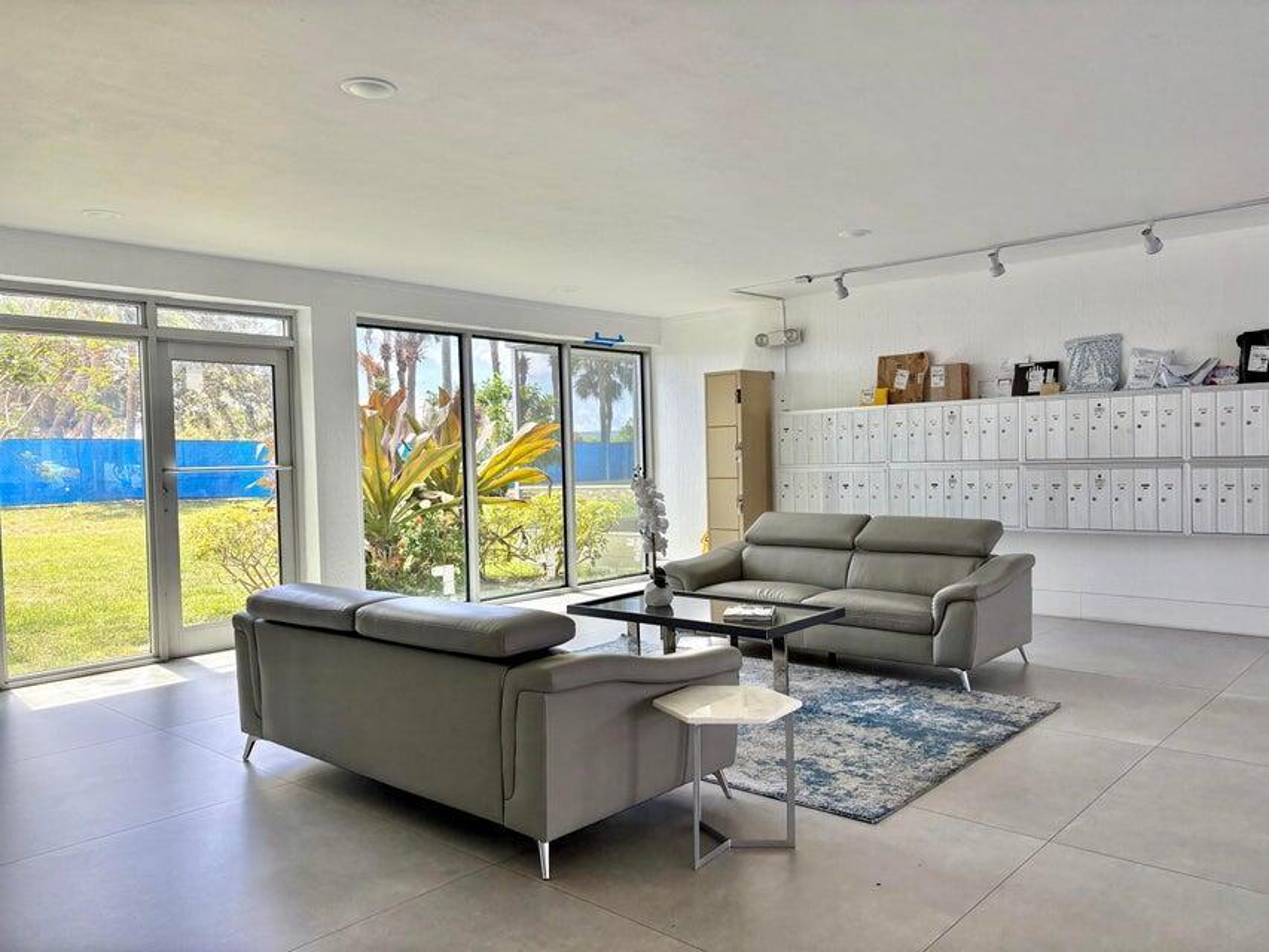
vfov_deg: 53.1
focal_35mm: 26
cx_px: 634
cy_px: 476
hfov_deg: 67.3
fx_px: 953
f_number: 1.6
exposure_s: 1/203
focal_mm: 5.96
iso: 64
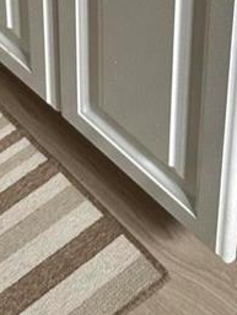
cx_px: 198
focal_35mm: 112
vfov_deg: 15.6
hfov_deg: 13.2
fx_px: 1022
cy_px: -210
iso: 250
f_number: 1.78
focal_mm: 6.86
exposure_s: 1/70
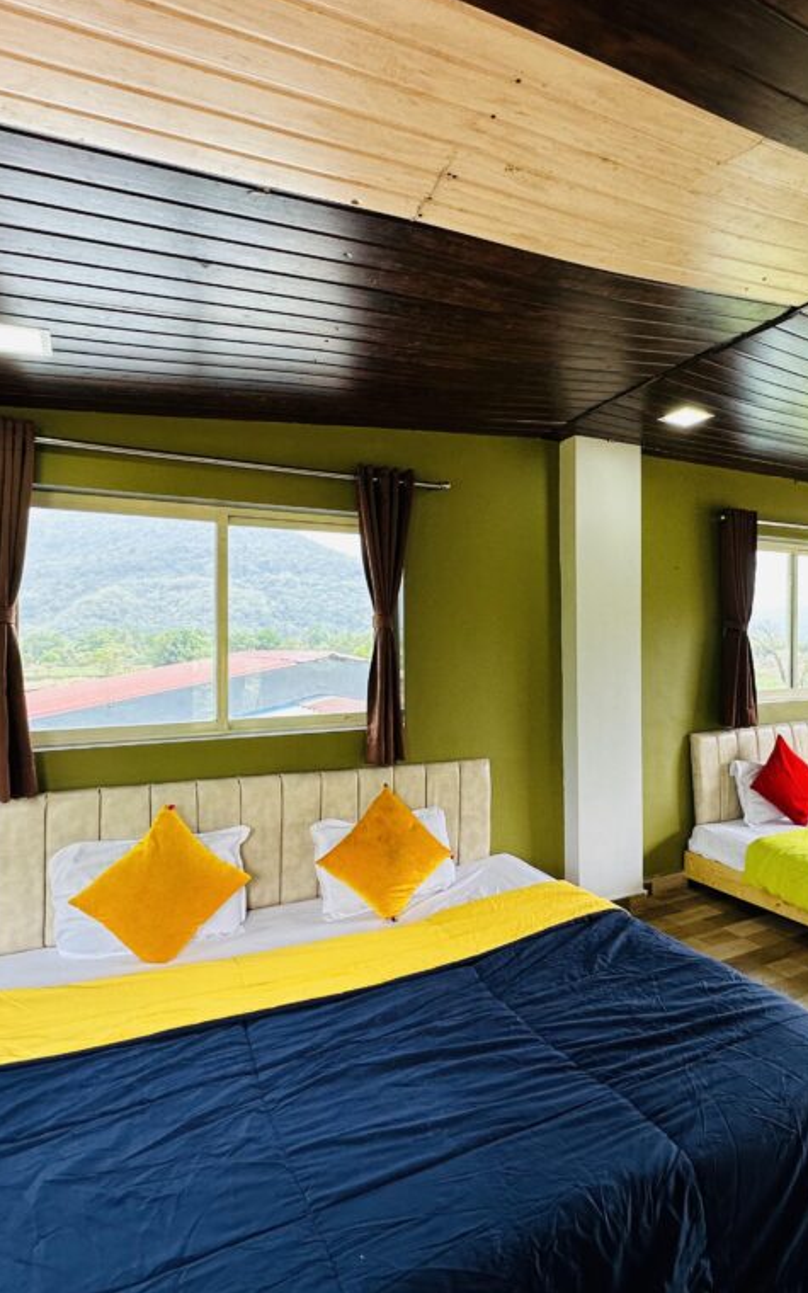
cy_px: 641
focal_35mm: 20
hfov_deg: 58.9
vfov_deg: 85.1
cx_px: 504
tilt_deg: +1.3
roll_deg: +0.4
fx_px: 705
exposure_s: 1/99
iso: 100
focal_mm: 2.22
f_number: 2.2
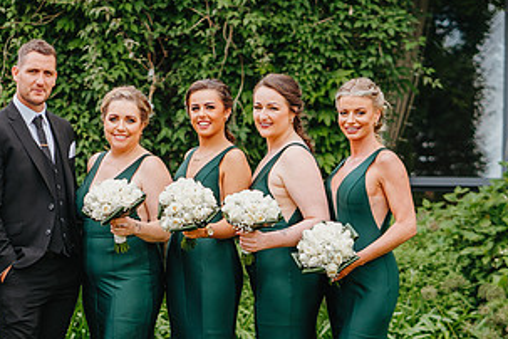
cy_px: 292
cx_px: 77
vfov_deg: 7.7
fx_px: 2512
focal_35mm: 178
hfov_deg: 11.5
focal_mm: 85
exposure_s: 1/640
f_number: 2.8
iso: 125
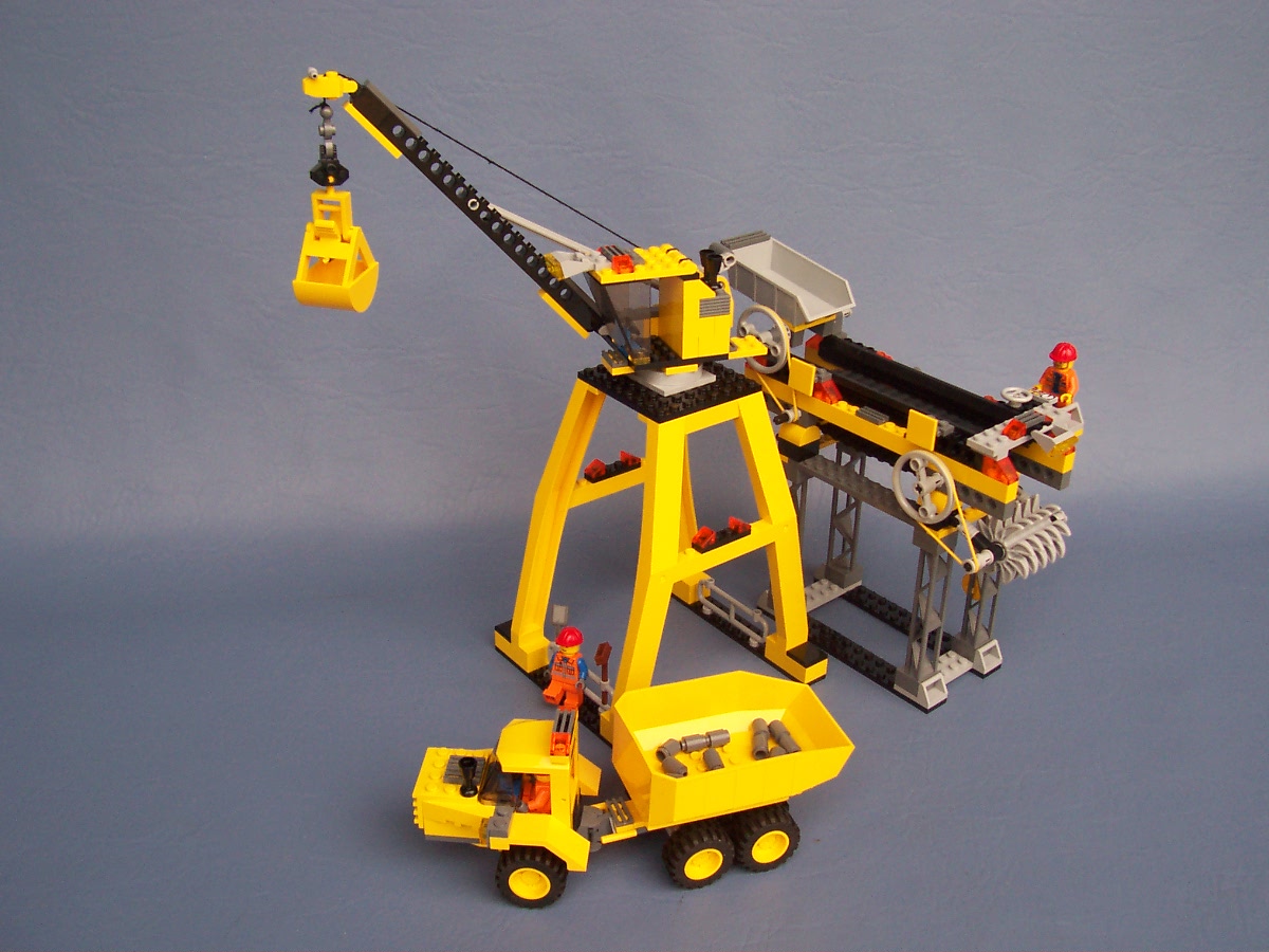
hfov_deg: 50.1
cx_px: 634
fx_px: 1356
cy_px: 476
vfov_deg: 38.7
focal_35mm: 37
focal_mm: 5.6
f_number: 2.8
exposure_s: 1/180
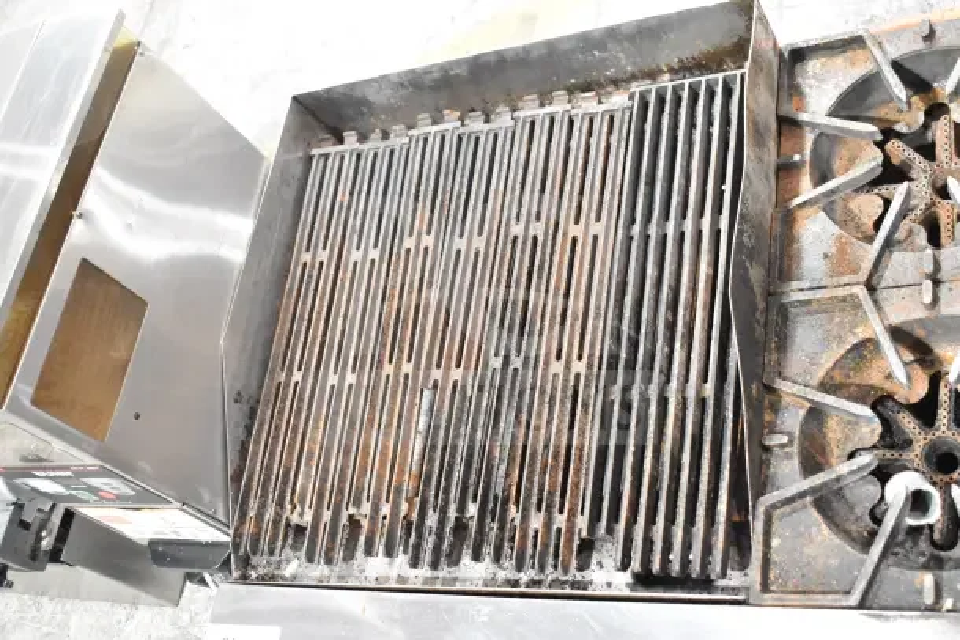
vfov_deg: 30.9
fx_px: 1160
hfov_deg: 45.0
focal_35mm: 44
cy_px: 320
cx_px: 480
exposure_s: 1/80
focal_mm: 29
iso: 6400
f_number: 5.6
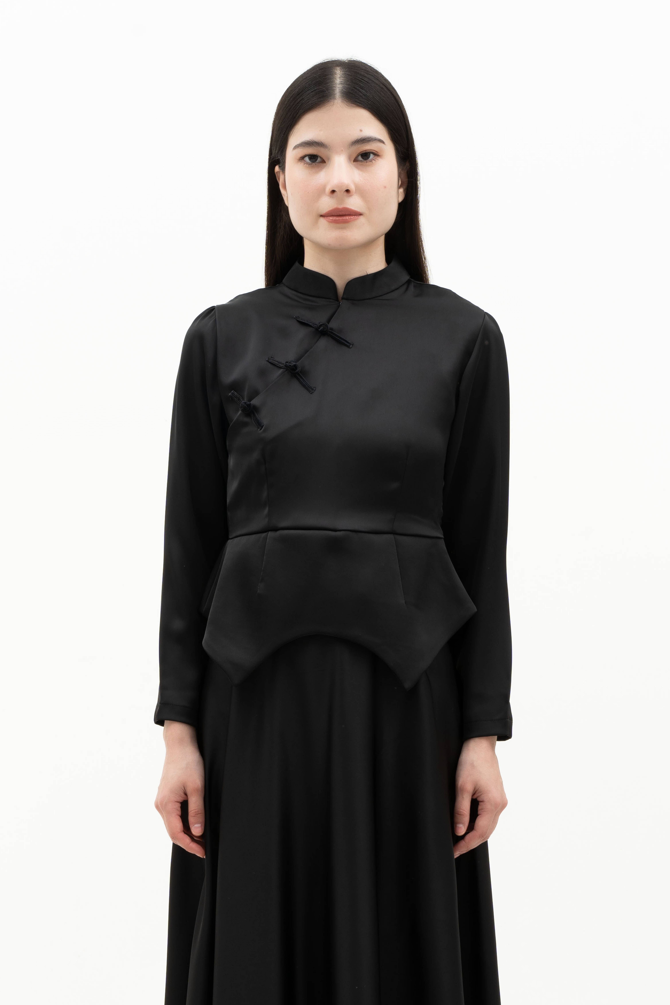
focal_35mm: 41
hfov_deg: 32.6
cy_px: 502
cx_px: 335
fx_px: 1144
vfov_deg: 47.4
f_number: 11
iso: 100
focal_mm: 41
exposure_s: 1/160
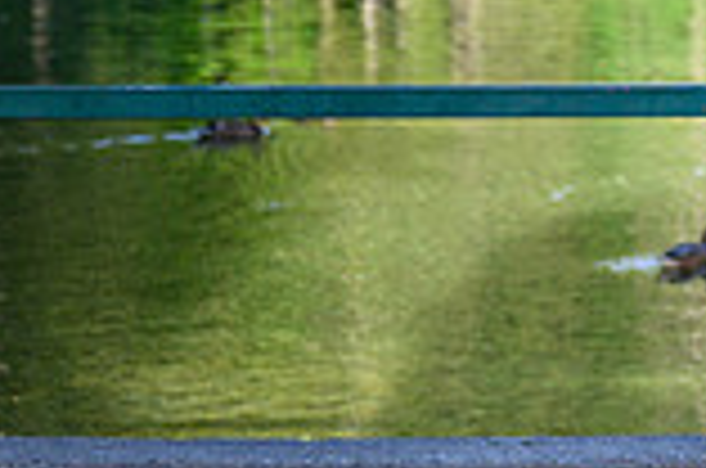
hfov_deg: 10.6
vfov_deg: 7.3
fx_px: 3601
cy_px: -220
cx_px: 1250
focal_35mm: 184
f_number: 3.2
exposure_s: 1/2000
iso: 400
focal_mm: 49
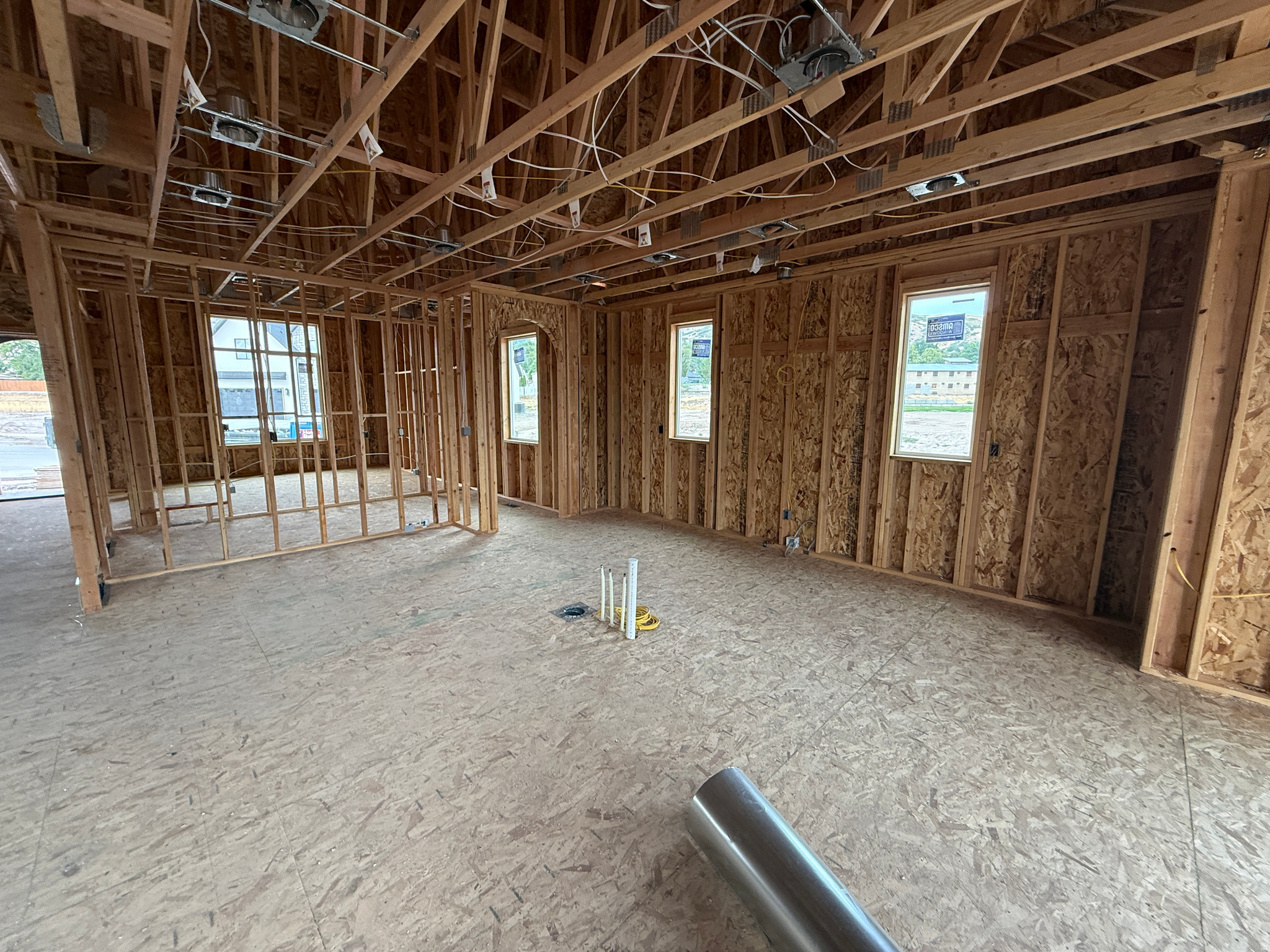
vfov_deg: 85.7
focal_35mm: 14
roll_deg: +0.0
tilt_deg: -8.3
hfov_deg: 102.1
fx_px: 514
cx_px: 635
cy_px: 476
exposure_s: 1/99
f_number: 2.2
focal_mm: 2.22
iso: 200
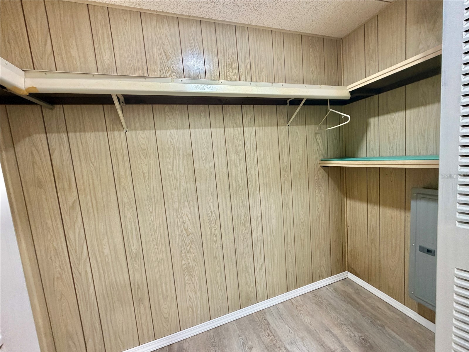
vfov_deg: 85.7
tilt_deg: -5.5
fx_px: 190
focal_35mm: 14
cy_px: 176
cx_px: 234
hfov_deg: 102.1
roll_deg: +4.1
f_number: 2.2
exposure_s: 1/60
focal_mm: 2.22
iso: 320
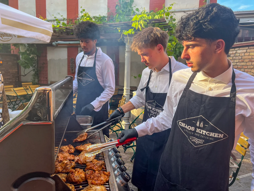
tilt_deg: -7.4
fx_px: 191
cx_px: 127
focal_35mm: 26
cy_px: 96
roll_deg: -1.6
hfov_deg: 67.3
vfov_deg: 53.1
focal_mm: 5.7
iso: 50
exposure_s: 1/394
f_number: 1.5
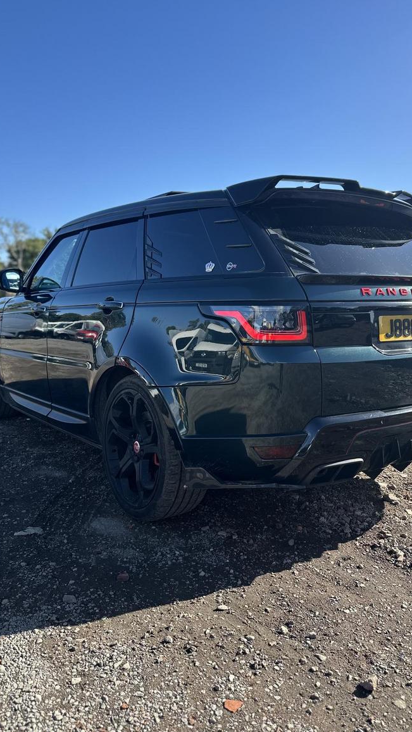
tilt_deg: -5.0
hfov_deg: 42.9
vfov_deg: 69.8
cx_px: 224
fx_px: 524
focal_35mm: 27
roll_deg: +0.6
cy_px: 357
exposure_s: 1/2252
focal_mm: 6.86
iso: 80
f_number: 1.78
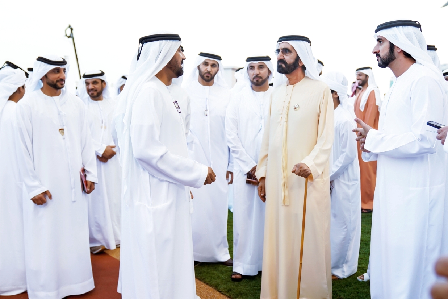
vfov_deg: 43.6
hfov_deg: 61.9
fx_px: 373
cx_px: 220
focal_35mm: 30
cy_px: 154
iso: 160
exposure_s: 1/200
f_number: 2.8
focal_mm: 29
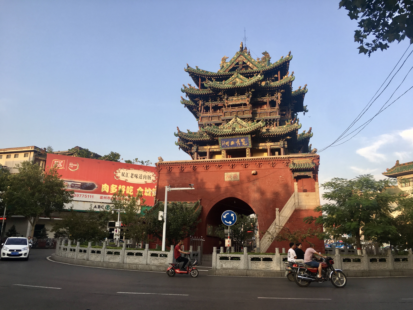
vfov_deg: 48.2
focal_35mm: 29
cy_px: 155
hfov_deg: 61.7
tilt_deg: +14.2
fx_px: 346
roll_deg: -0.7
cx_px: 206
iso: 25
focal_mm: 4.15
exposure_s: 1/339
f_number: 2.2
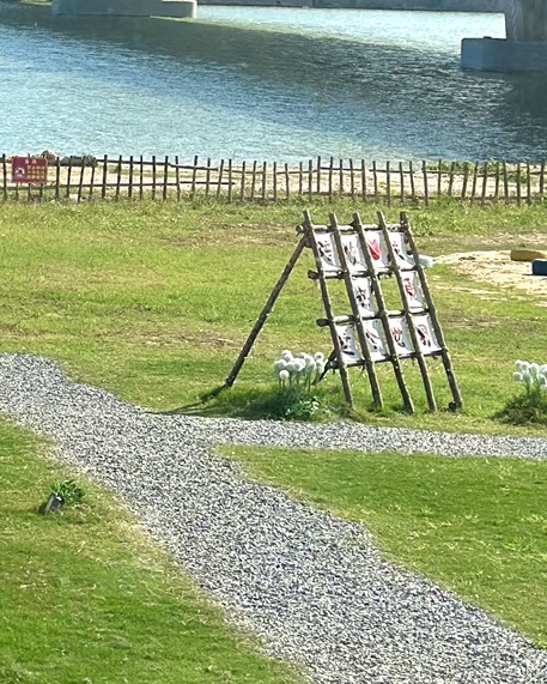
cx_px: -302
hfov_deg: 9.2
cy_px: 83
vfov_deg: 11.7
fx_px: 3318
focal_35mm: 164
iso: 100
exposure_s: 1/3472
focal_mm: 6.86
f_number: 1.78
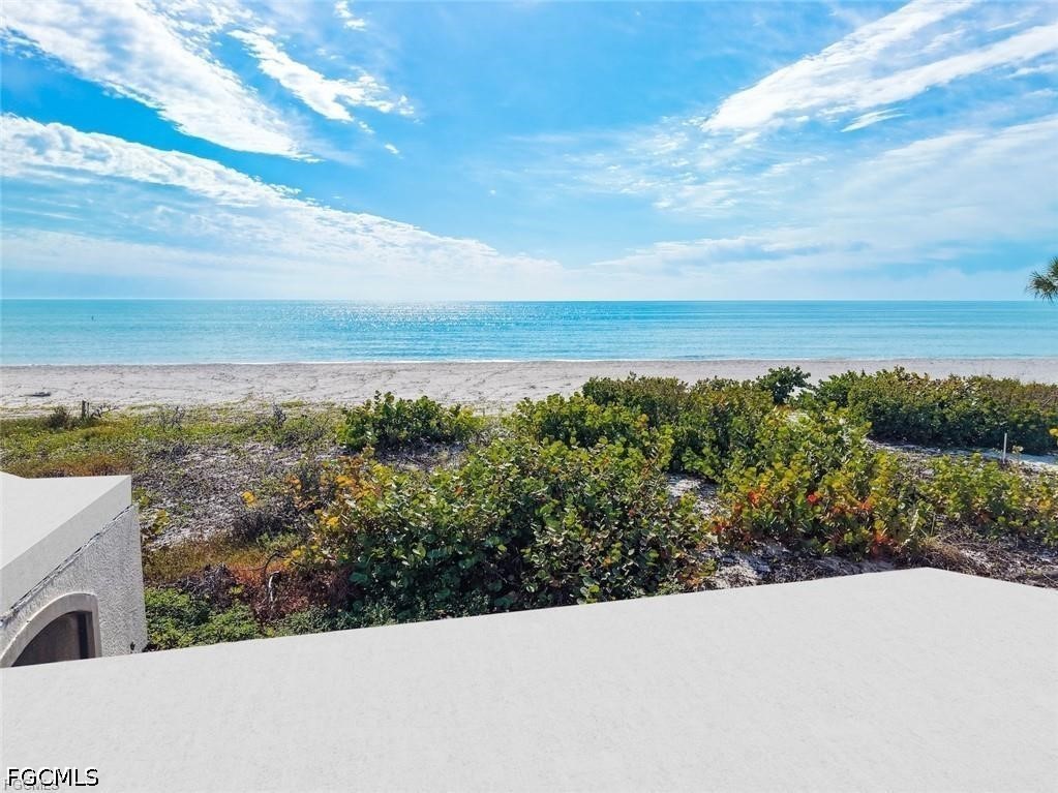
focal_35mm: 24
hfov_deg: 71.6
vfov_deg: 56.8
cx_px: 529
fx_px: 733
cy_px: 396
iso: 200
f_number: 1.8
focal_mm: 8.67
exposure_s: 1/8000
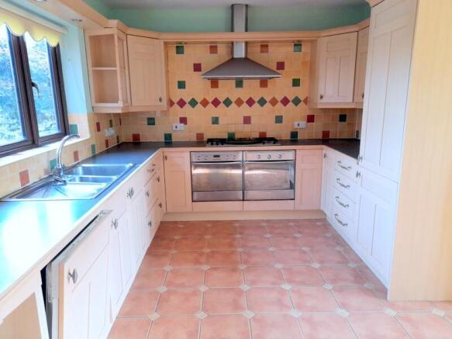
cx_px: 226
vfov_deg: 54.9
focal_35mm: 25
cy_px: 170
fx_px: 326
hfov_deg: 69.4
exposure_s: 1/50
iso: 200
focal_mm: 4.6
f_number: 2
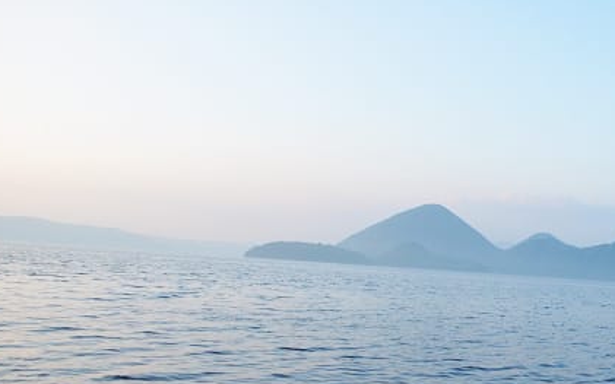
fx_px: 771
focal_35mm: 46
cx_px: 443
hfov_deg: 42.5
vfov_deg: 27.8
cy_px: 254
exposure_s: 1/1000
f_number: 6.3
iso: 1600
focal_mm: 20
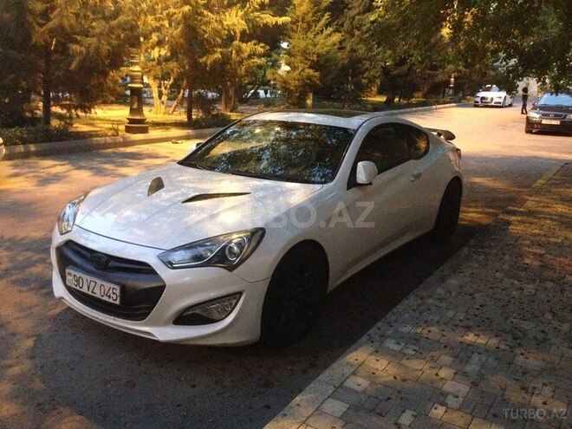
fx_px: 545
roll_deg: -1.9
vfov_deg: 42.9
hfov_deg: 55.4
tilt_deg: -13.1
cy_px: 214
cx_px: 286
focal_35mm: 33
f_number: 2.4
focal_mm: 4.12
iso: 800
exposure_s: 1/15
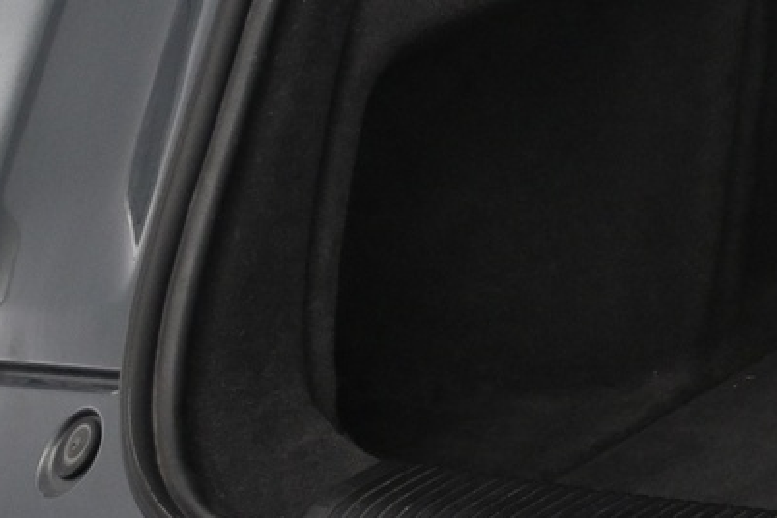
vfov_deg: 9.0
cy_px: 8
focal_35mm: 151
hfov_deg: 12.1
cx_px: 1560
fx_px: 3259
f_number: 4.2
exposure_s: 1/40
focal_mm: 25
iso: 800
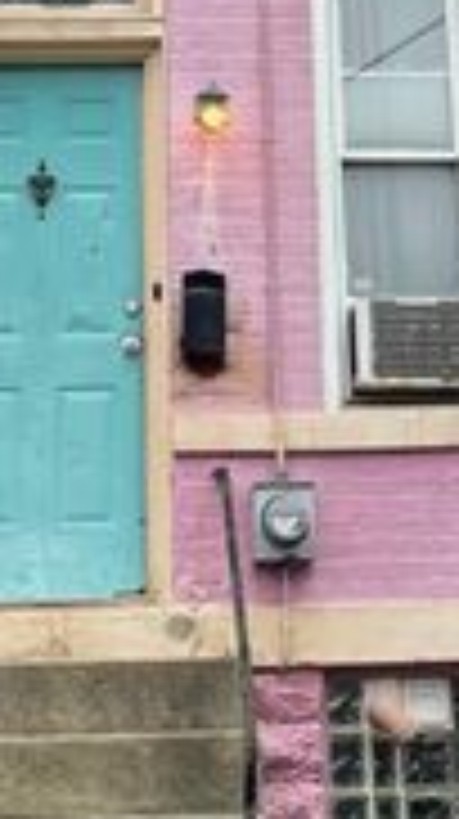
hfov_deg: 11.6
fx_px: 2257
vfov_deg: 19.9
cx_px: 261
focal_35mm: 104
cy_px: -2
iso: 32
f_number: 1.6
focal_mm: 4.2
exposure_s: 1/255
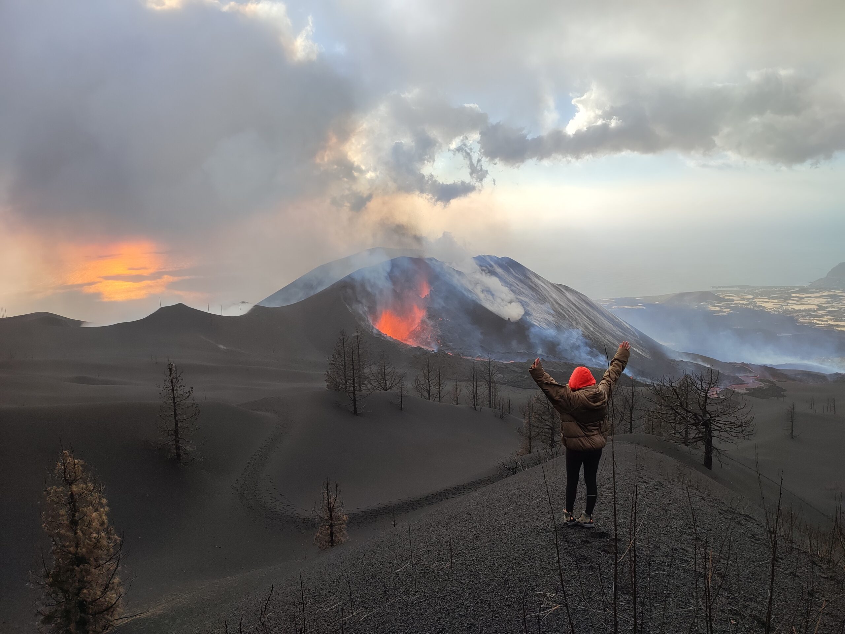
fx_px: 610
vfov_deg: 54.9
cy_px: 317
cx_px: 422
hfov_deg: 69.4
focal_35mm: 25
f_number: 1.9
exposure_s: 1/641
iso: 50
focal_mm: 6.04
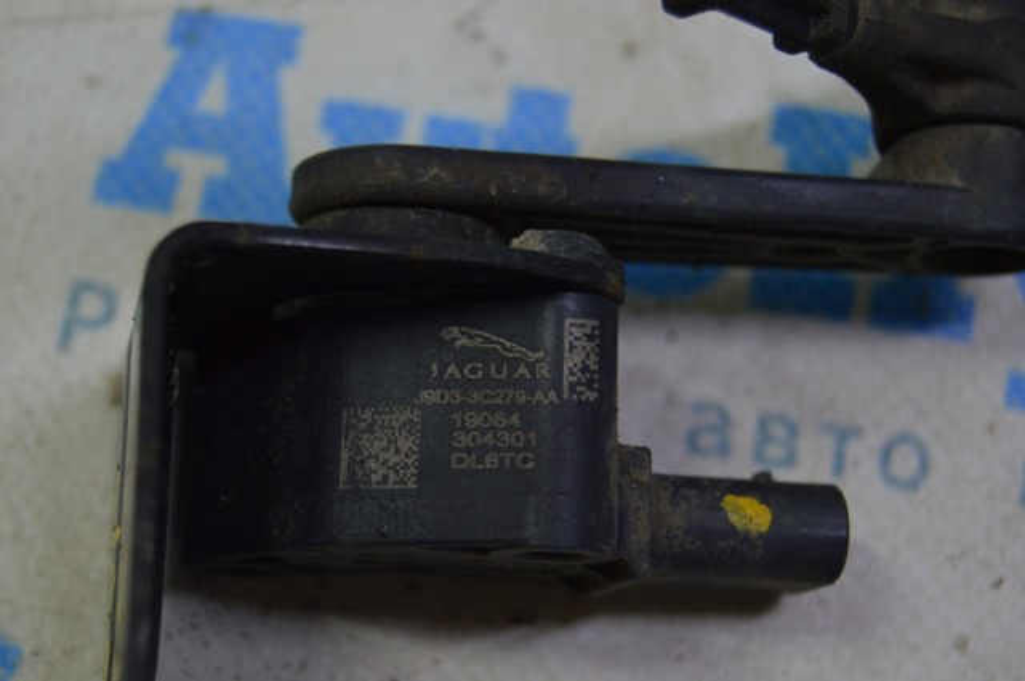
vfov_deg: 16.5
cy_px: 340
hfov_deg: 24.6
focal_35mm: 82
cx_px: 512
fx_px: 2346
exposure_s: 1/60
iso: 720
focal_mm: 55
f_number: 5.6
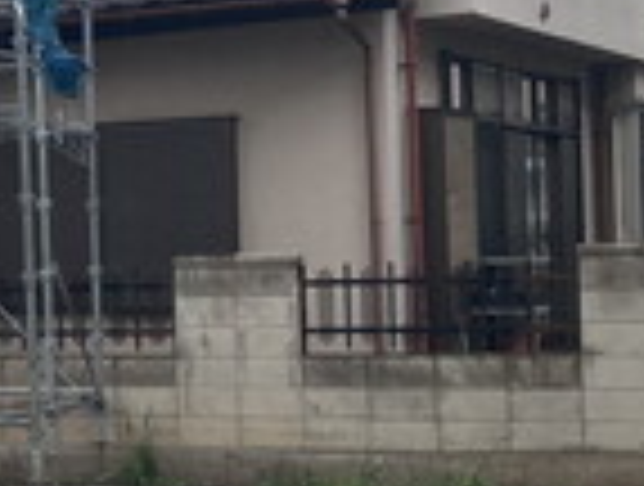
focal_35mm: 125
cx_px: -694
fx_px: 2331
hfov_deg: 13.3
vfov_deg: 11.9
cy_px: 297
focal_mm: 3.99
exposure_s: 1/639
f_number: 1.8
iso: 20
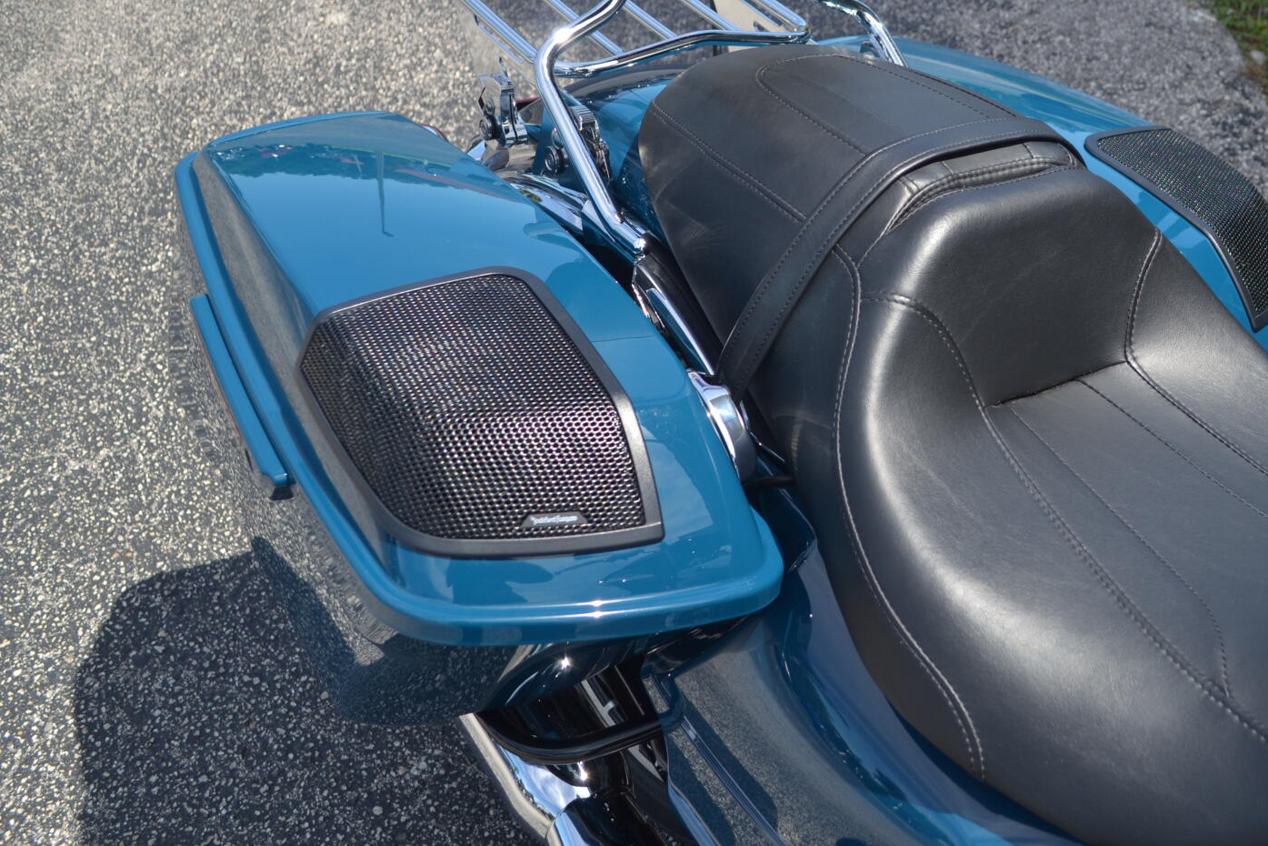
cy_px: 263
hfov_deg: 44.6
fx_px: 1514
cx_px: 872
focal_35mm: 43
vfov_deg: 30.9
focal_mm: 20
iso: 100
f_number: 3.8
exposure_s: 1/500
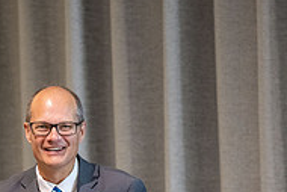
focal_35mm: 611
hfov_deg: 3.4
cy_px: 274
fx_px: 4875
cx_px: 85
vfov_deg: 2.3
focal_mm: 200
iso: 2000
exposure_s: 1/200
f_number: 2.8
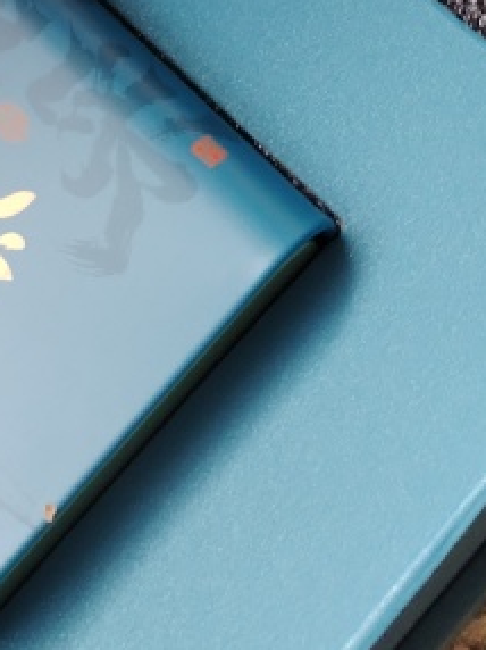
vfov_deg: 18.1
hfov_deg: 15.0
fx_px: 1819
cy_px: -319
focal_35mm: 97
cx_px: 41
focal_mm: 4.25
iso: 187
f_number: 1.8
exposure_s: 1/50
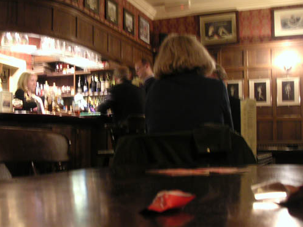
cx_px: 104
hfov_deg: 37.8
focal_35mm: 50
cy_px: 127
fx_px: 438
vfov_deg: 29.1
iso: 100
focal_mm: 6
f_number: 2.8
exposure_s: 1
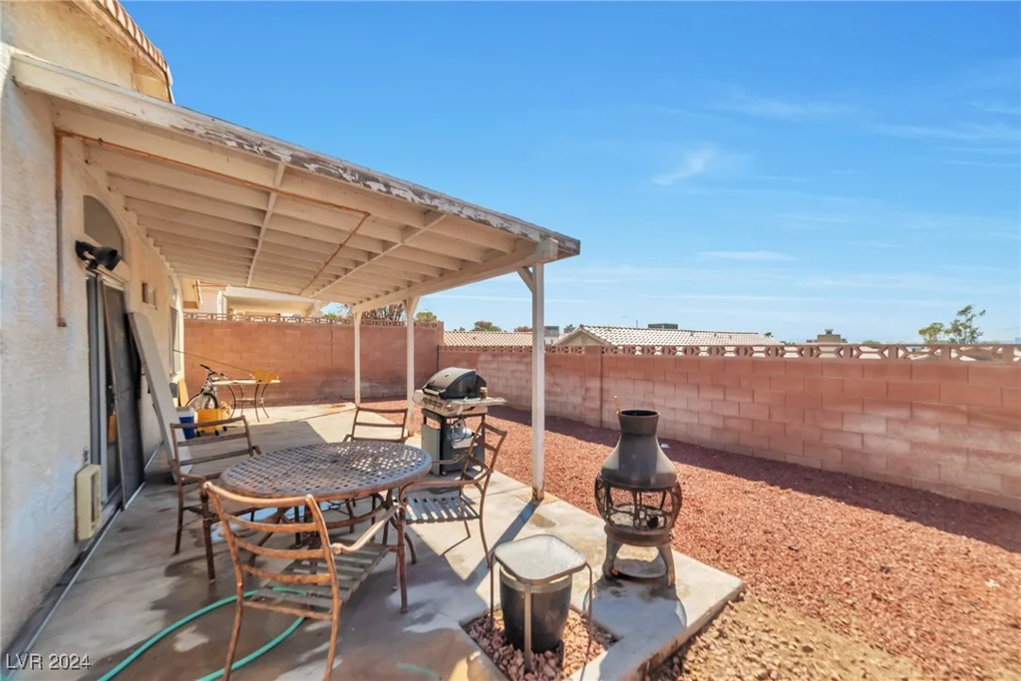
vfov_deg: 81.2
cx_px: 510
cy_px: 340
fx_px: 397
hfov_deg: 104.2
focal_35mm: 14
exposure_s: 1/125
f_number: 10
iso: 100
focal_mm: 14
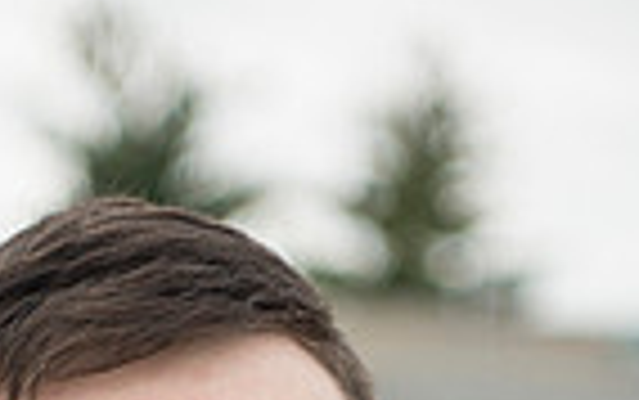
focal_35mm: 233
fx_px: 4061
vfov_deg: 5.5
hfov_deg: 9.0
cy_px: 798
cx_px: 166
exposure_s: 1/640
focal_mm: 56
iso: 400
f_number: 2.8
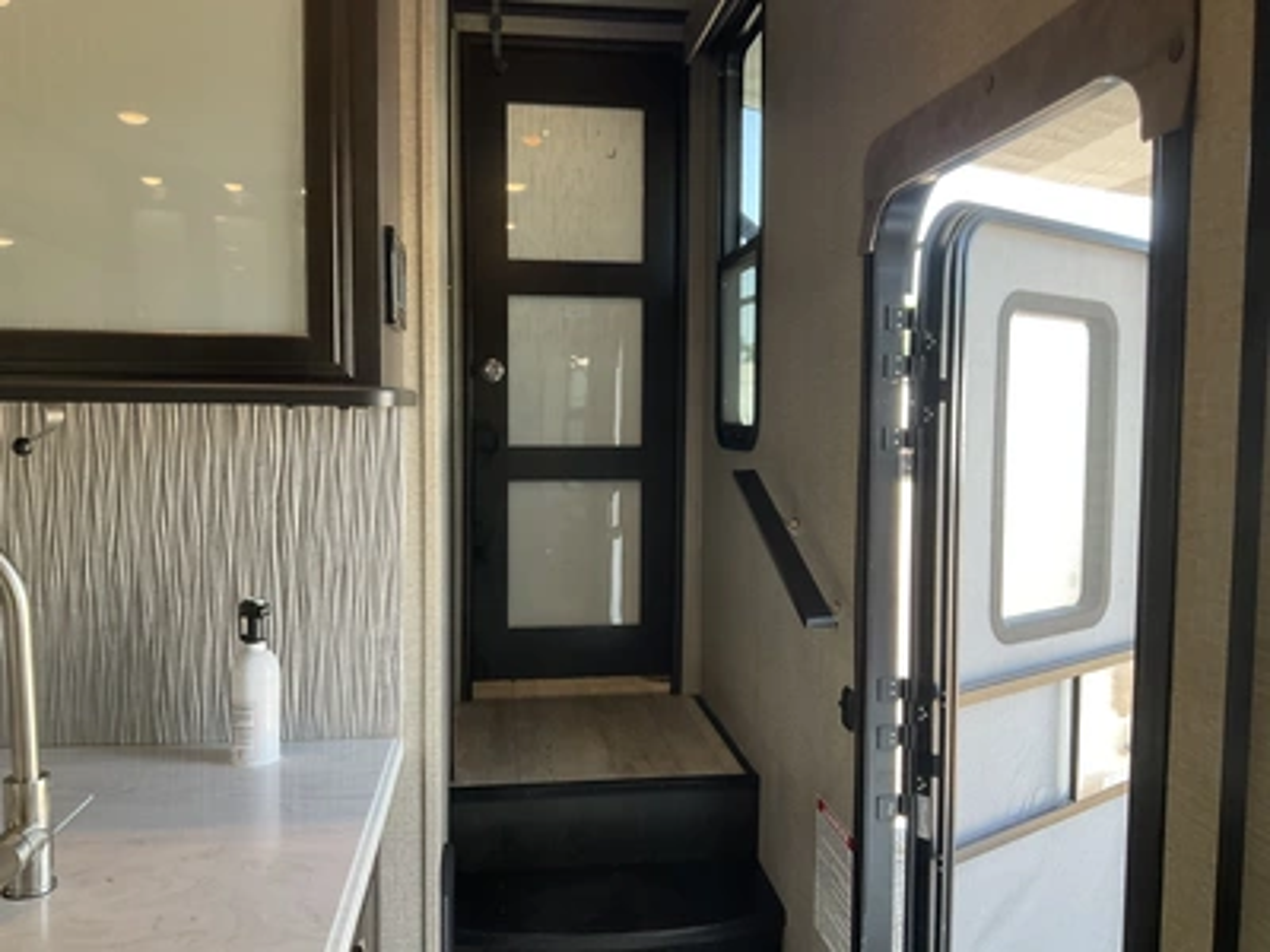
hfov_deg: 61.7
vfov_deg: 48.2
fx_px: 1064
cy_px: 476
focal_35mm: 29
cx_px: 635
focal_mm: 3
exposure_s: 1/80
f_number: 1.8
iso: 64
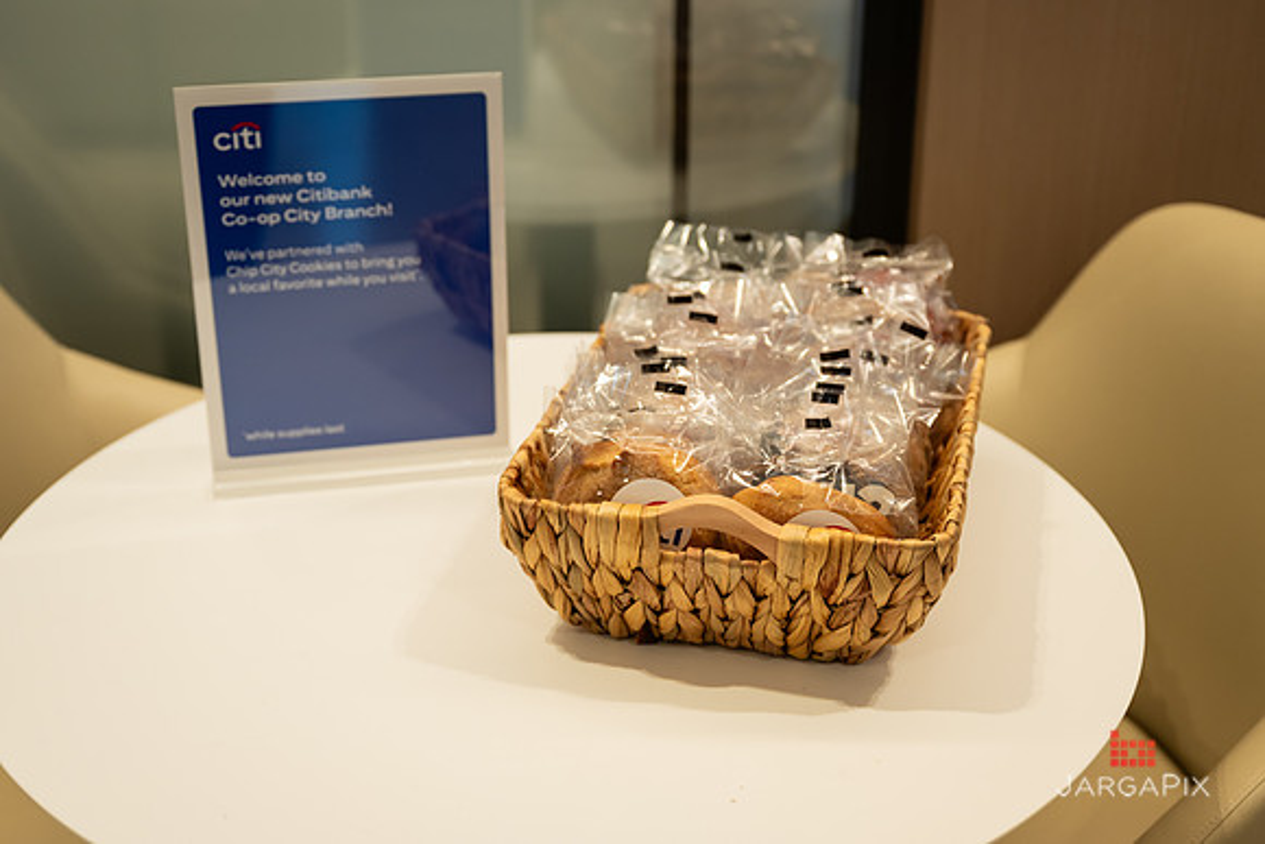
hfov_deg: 40.4
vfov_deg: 27.5
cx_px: 633
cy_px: 381
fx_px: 1721
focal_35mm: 49
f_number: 3.2
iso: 320
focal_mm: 43
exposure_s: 1/200
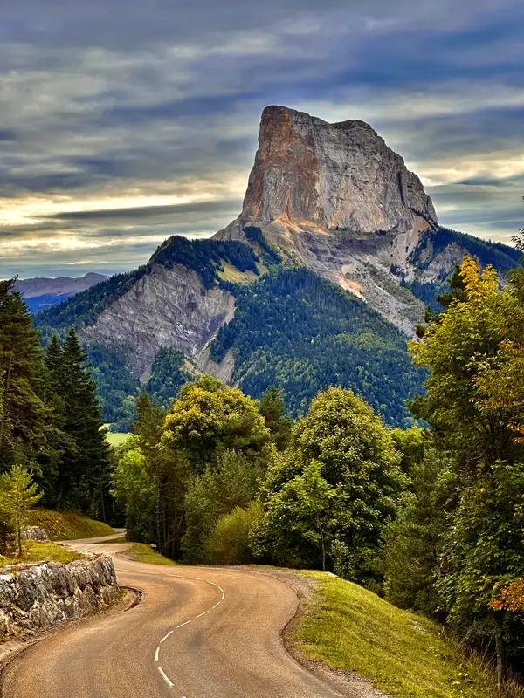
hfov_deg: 19.1
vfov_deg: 25.3
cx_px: 262
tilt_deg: +0.6
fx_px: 1554
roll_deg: +0.1
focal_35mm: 77
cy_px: 349
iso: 32
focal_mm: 9
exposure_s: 1/99
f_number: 2.8
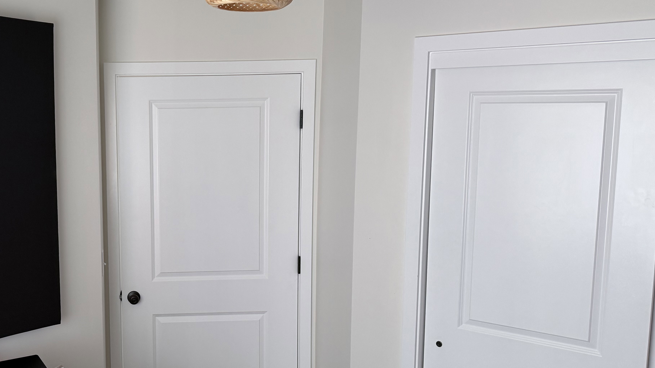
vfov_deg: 29.0
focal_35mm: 41
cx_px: 152
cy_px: 201
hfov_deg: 47.3
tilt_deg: -7.8
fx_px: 712
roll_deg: +0.8
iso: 200
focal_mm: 6.76
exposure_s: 1/121
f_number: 1.78
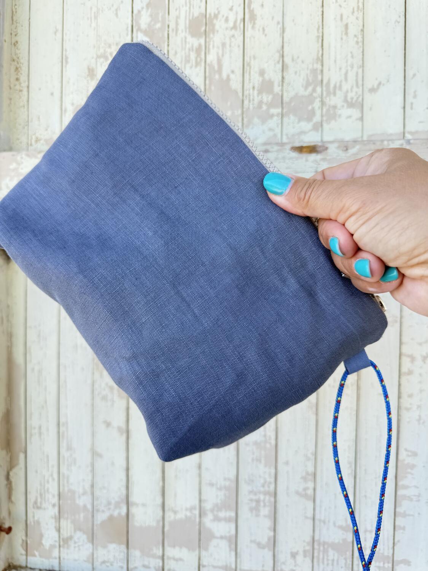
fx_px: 396
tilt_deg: -8.4
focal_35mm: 24
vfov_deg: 71.6
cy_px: 286
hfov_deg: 56.8
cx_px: 214
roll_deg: +0.7
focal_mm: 6.76
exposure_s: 1/263
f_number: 1.78
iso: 80
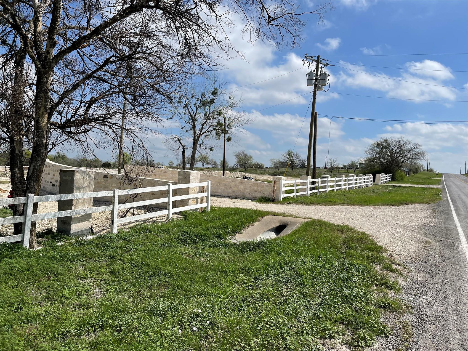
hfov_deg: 69.4
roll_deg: -3.7
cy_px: 176
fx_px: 338
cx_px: 234
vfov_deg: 54.9
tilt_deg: +2.6
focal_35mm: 25
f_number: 1.6
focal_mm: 5.1
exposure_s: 1/6579
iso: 32
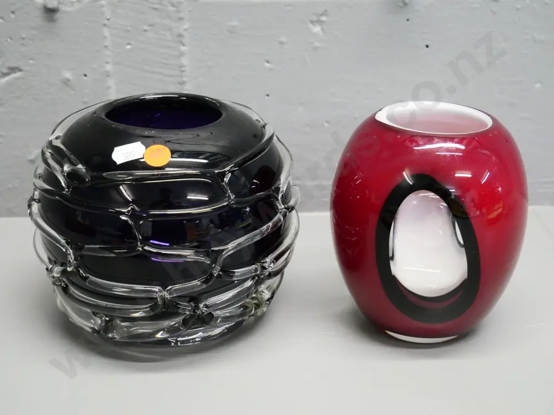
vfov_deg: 27.0
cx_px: 277
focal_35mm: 54
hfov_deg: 35.5
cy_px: 208
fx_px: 864
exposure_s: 1/100
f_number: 5
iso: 3200
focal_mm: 27
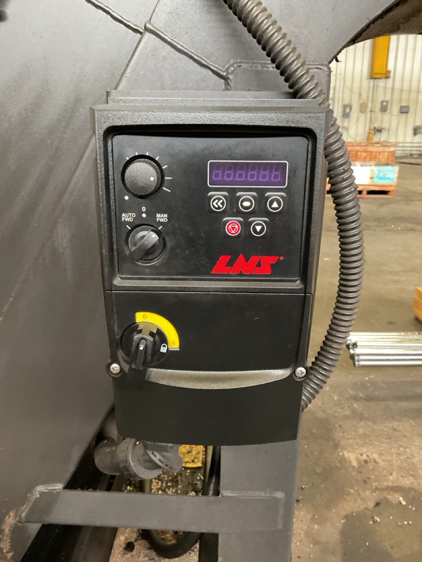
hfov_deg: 48.2
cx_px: 211
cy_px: 281
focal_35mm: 29
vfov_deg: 61.7
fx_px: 471
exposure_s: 1/30
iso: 250
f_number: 1.8
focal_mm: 3
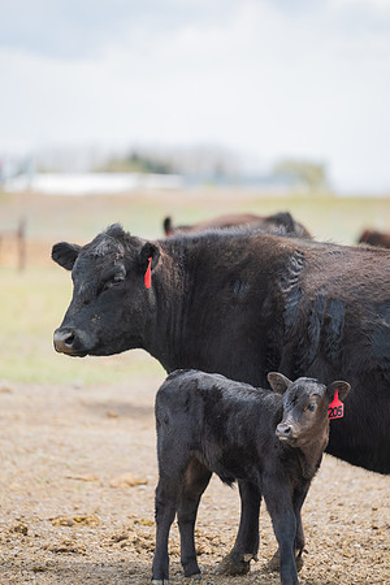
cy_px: 292
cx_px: 195
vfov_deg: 10.3
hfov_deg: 6.9
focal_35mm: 200
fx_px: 3250
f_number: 2.8
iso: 125
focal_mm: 200
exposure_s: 1/1600
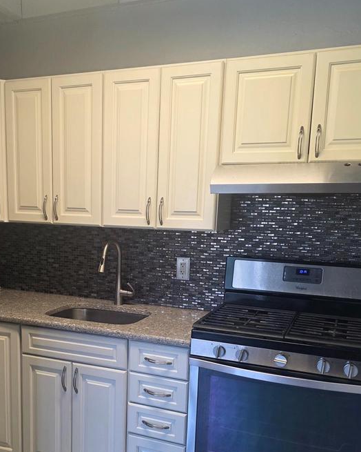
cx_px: 119
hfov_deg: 39.6
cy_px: 293
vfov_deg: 48.4
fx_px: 494
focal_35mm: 37
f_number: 1.7
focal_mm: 6.3
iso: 160
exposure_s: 1/120
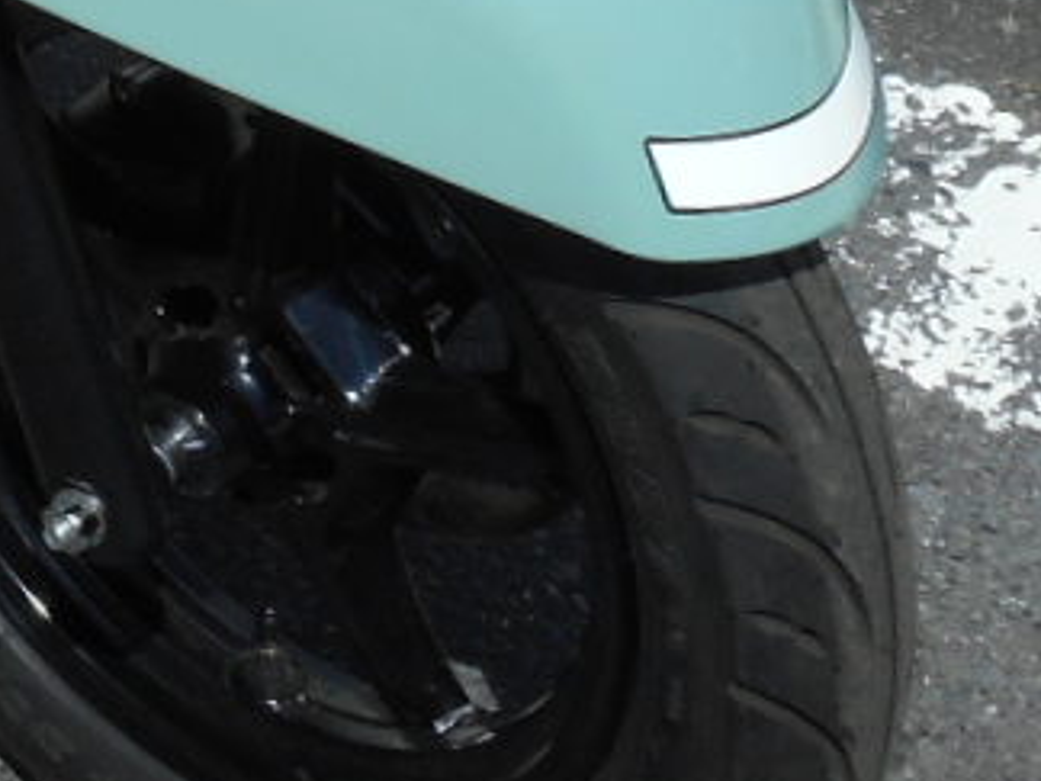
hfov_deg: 12.8
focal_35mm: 143
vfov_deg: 9.7
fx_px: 4300
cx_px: -700
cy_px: -739
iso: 80
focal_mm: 5.2
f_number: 4
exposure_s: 1/1000
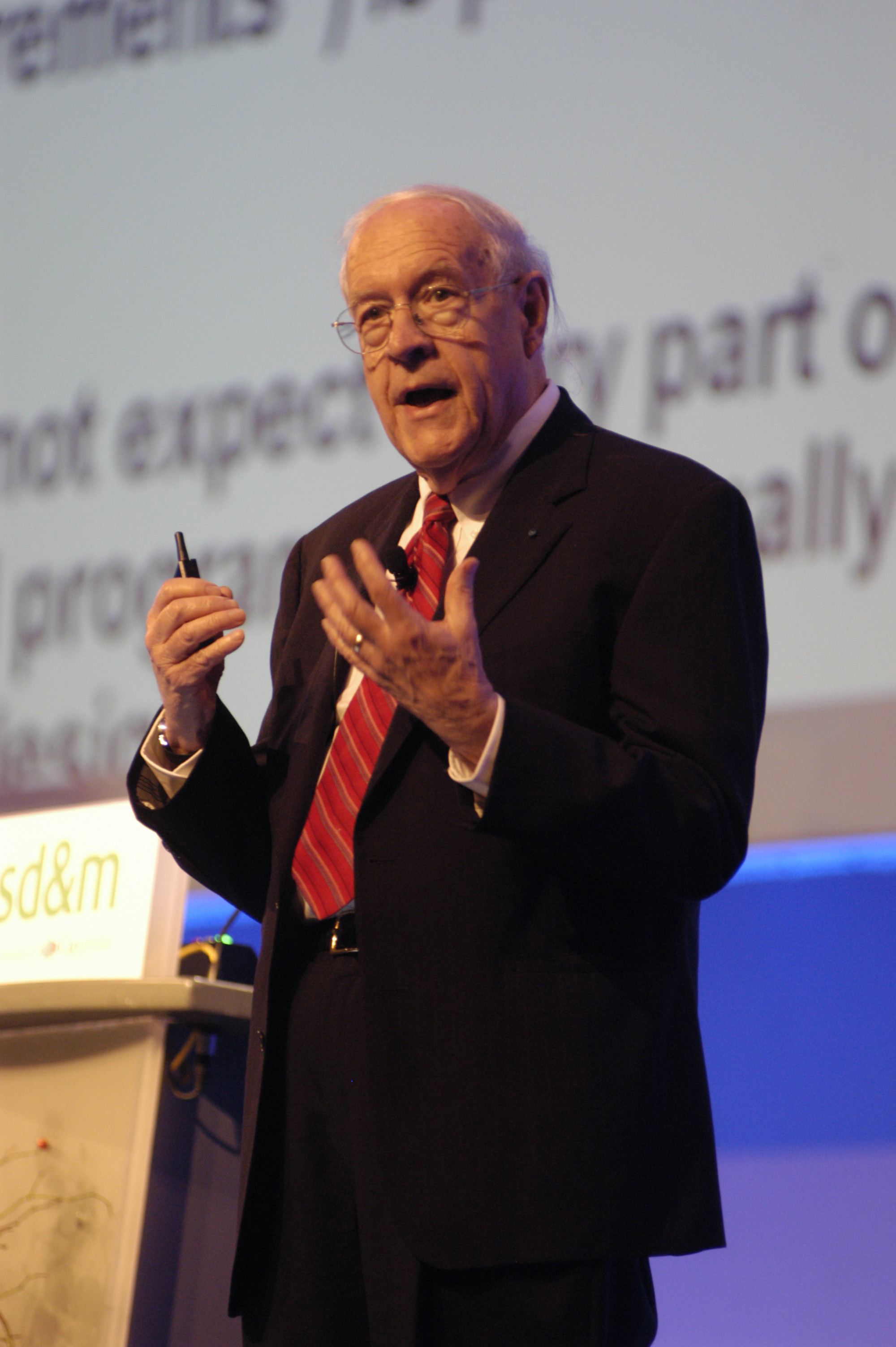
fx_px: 11220
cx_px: 448
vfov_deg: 6.9
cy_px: 674
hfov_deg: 4.6
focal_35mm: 300
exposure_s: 1/80
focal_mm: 200
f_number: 2.8
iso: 800
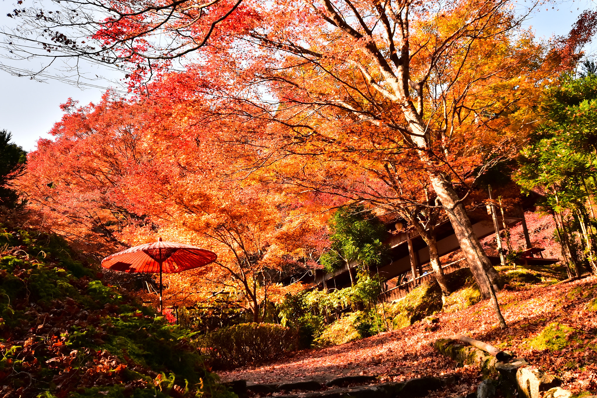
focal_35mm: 36
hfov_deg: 53.1
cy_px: 199
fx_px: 597
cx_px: 298
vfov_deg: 36.9
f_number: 8
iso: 200
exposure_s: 1/160
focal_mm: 24
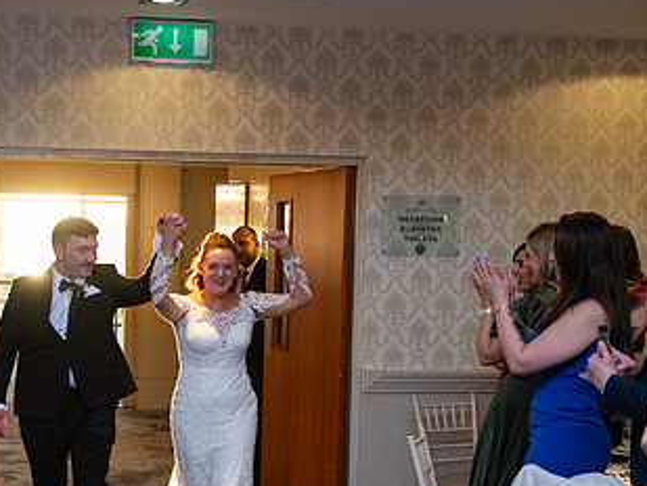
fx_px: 1215
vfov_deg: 22.4
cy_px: 347
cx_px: 159
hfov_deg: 29.3
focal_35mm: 65
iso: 800
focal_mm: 36
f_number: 3.5
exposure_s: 1/160
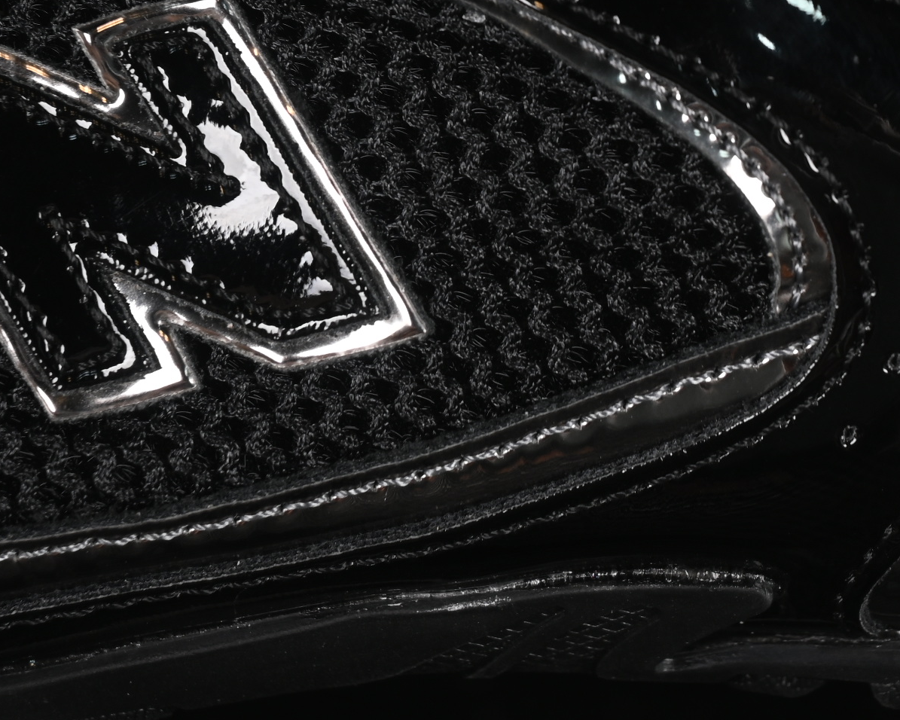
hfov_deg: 11.7
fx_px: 4368
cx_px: 617
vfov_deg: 9.4
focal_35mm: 164
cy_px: 100
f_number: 6.3
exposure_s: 1/40
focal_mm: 50
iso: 160
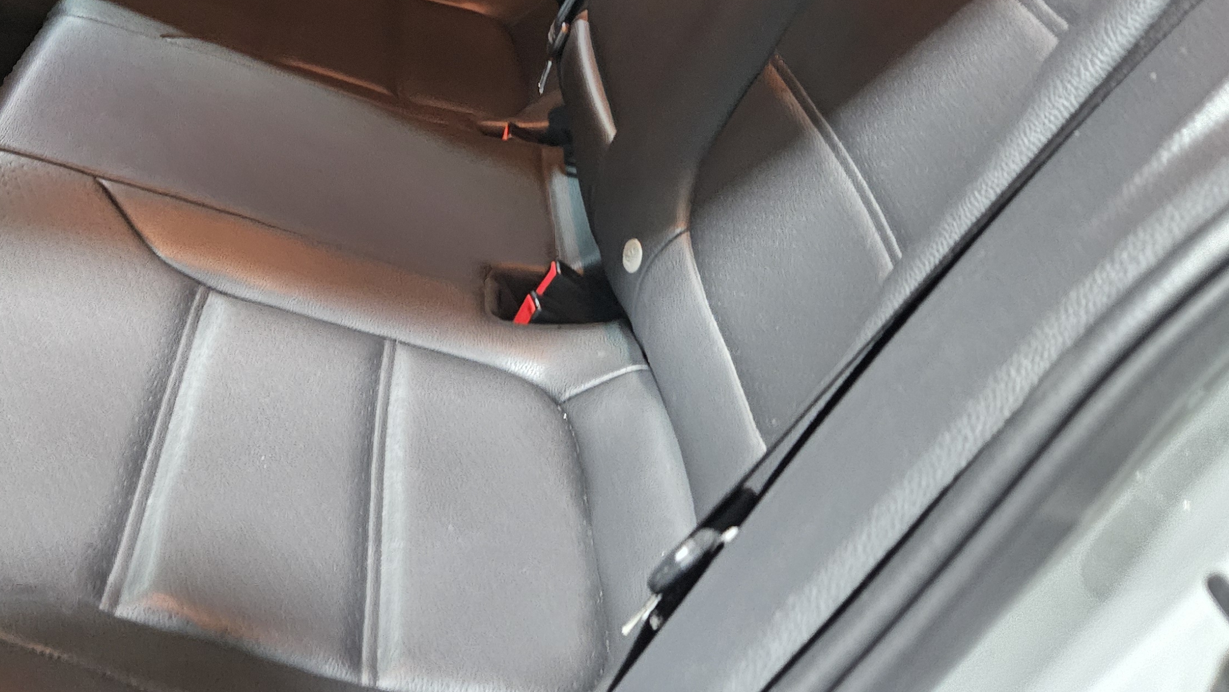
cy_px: -64
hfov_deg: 44.3
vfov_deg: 24.8
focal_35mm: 45
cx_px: 338
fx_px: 1467
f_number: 1.8
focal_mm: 5.4
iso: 1600
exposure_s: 1/15
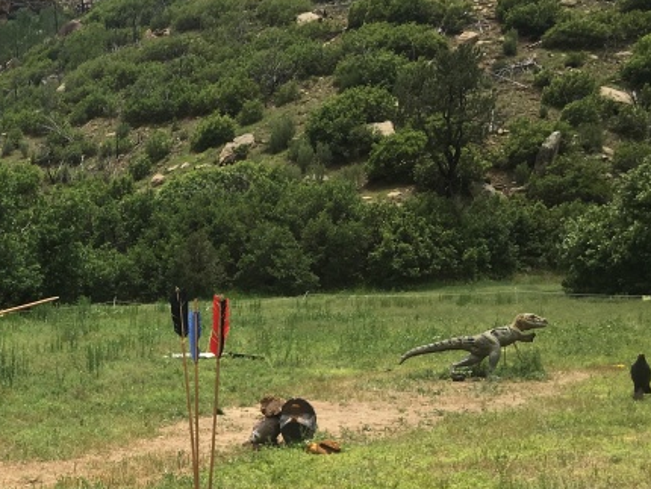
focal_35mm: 69
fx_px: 1298
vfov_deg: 20.8
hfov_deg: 26.7
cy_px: 456
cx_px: 8
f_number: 2.2
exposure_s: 1/1479
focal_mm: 4.15
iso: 25
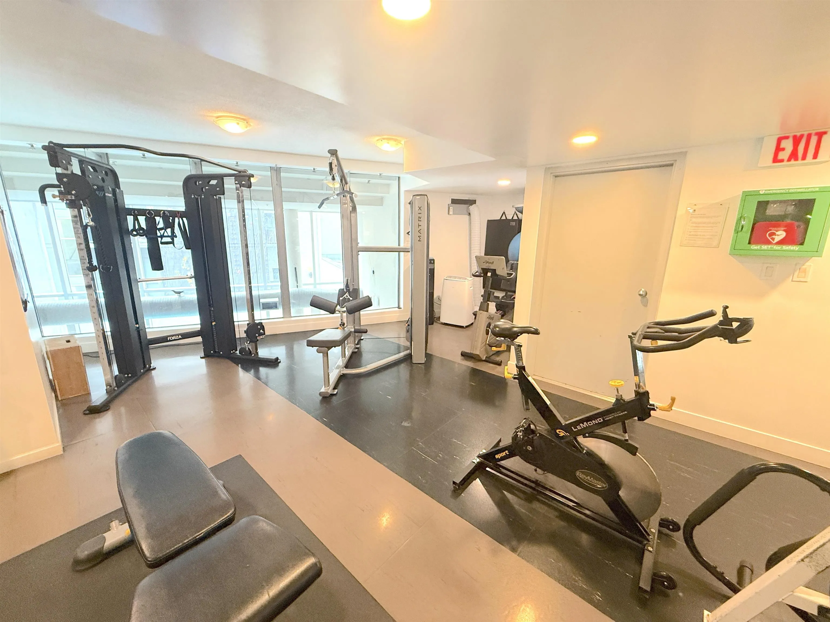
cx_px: 415
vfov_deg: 85.7
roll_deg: -0.7
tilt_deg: -13.4
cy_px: 311
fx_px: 336
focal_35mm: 14
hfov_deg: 102.1
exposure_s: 1/60
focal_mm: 2.22
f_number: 2.2
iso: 400
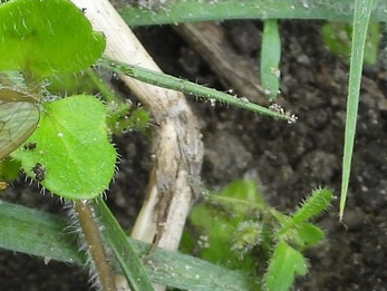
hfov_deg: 10.6
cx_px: -58
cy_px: 165
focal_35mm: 184
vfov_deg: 8.1
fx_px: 2059
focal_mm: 13.5
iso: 100
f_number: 3.5
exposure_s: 1/100
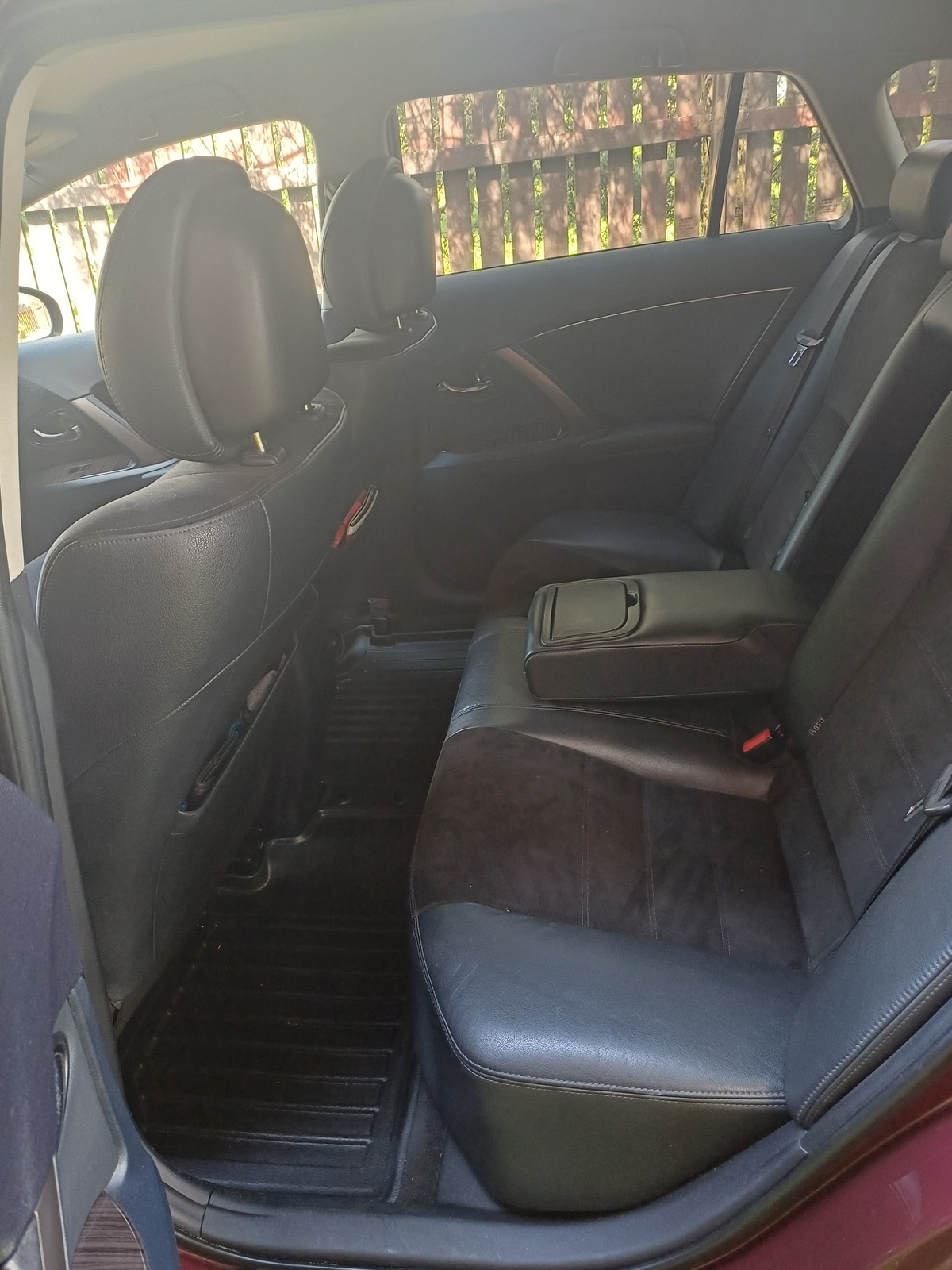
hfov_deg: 54.9
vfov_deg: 69.4
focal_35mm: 25
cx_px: 476
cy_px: 635
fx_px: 917
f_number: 1.8
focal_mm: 4.65
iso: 320
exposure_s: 1/50
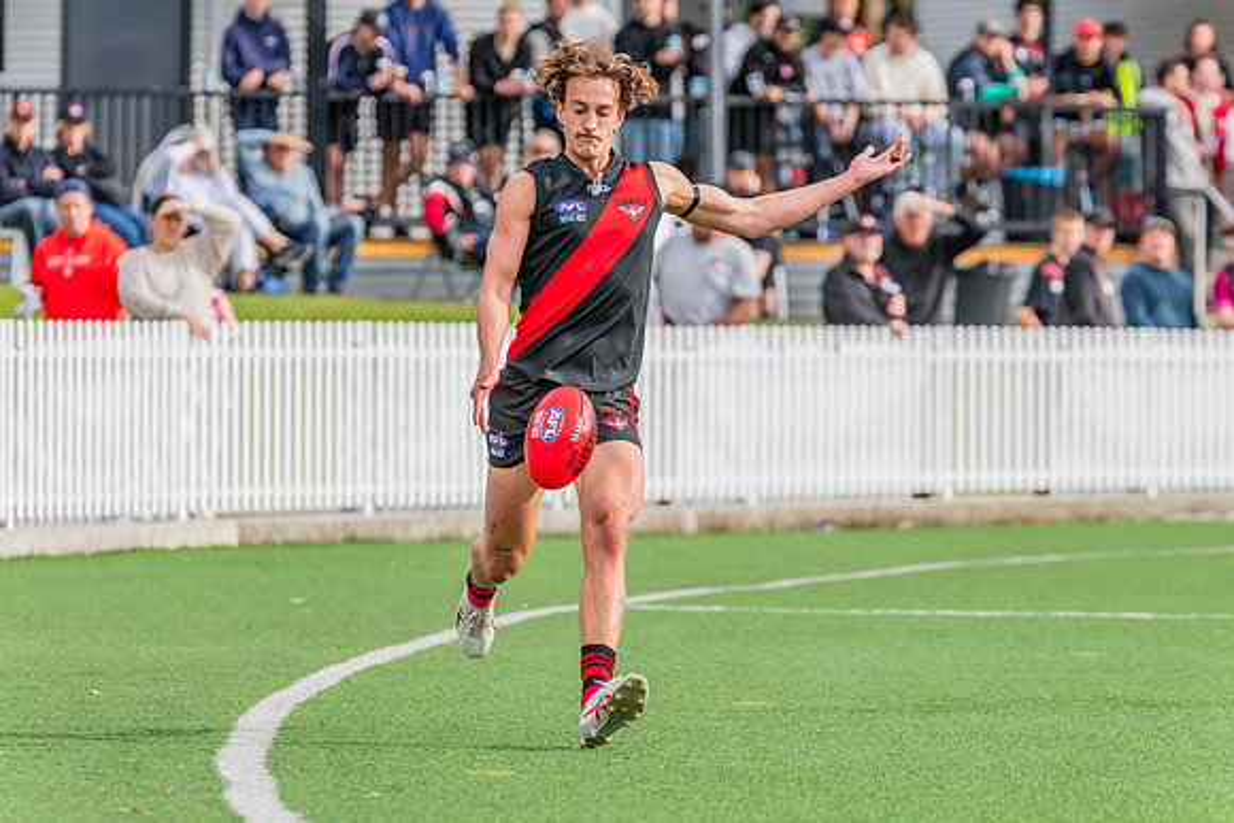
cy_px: 412
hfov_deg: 6.3
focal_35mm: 326
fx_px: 11186
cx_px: 617
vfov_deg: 4.2
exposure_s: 1/1250
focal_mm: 310
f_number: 7.1
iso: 800
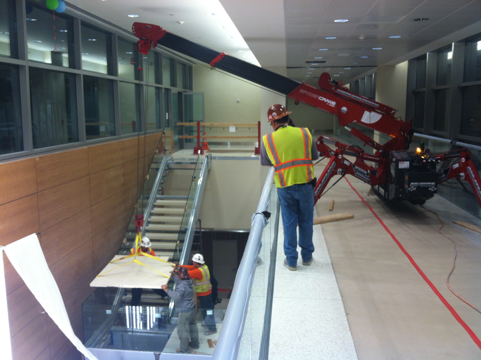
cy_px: 180
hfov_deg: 52.7
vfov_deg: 40.6
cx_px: 240
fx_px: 486
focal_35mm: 35
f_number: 2.8
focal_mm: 3.85
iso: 80
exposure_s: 1/20
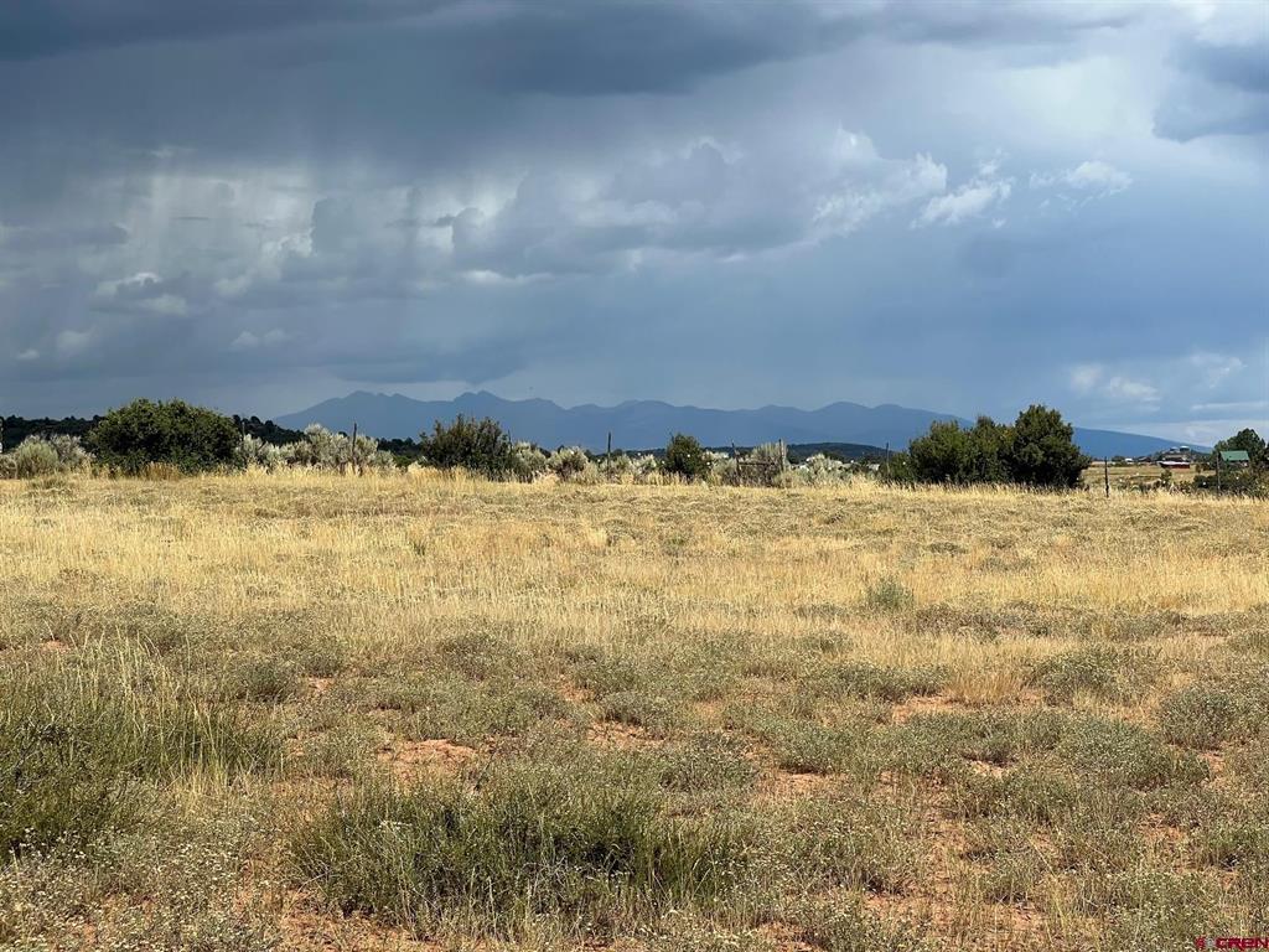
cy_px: 476
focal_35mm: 77
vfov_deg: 19.1
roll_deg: +2.2
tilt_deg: +0.2
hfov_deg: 25.3
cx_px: 634
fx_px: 2823
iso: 32
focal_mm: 9
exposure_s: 1/1277
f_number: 2.8
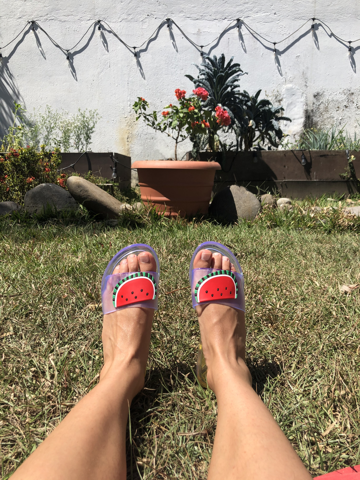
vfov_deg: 63.4
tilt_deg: -9.6
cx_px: 180
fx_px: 388
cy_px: 240
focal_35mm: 28
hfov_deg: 49.7
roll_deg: +0.3
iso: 20
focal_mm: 3.99
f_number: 1.8
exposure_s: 1/1779
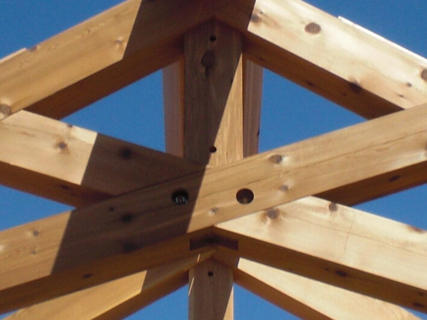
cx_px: 202
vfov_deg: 10.7
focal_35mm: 138
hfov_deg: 14.3
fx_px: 1703
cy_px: 80
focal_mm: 6.3
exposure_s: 1/500
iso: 64
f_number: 5.6
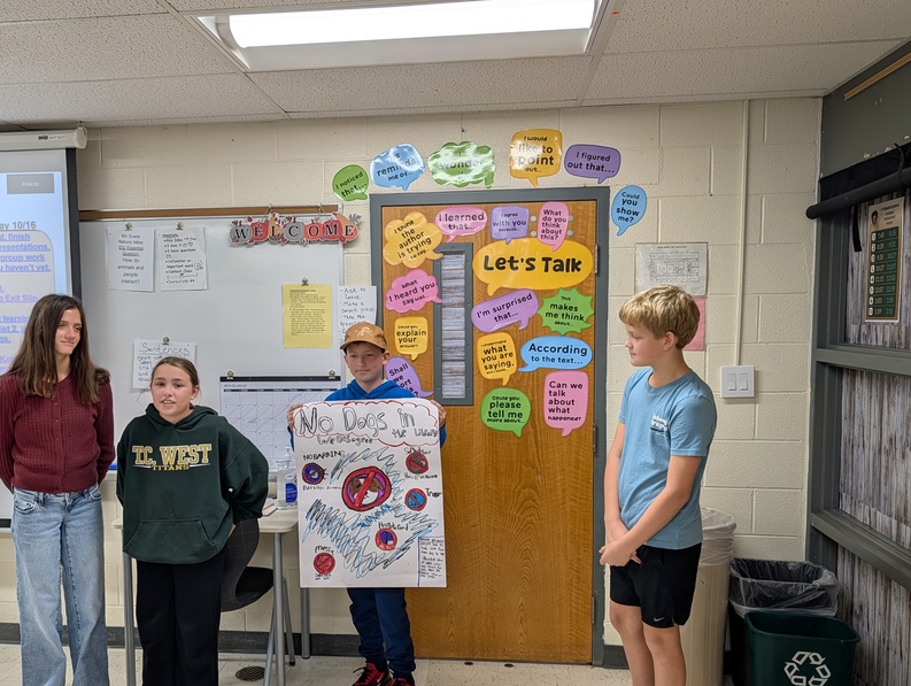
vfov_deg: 45.4
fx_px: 817
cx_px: 384
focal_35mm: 31
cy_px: 388
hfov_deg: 58.0
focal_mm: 6.9
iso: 15
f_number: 1.68
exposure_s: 1/40
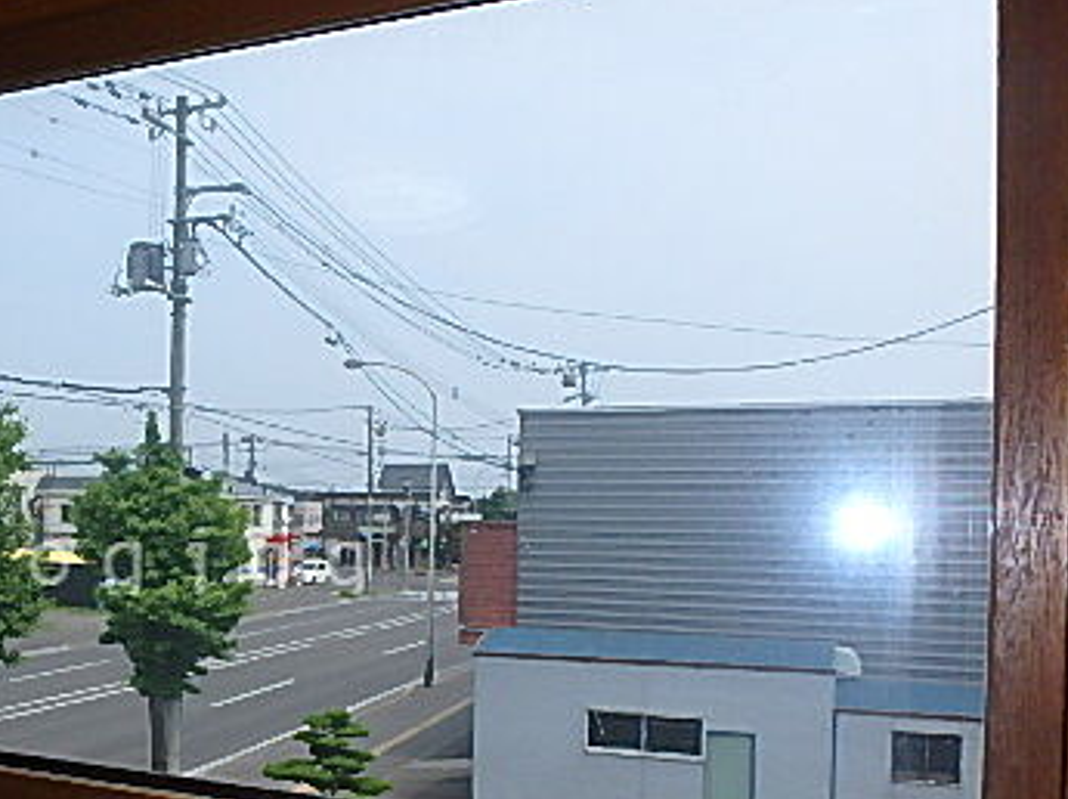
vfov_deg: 36.2
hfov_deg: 44.8
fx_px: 1202
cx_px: 170
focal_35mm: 39
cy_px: 557
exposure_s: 1/400
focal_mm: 3.7
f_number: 6
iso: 125
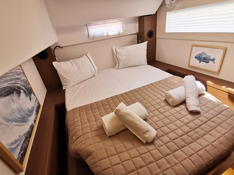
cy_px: 88
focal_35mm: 17
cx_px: 117
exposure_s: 1/100
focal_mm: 2.23
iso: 100
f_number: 2.2
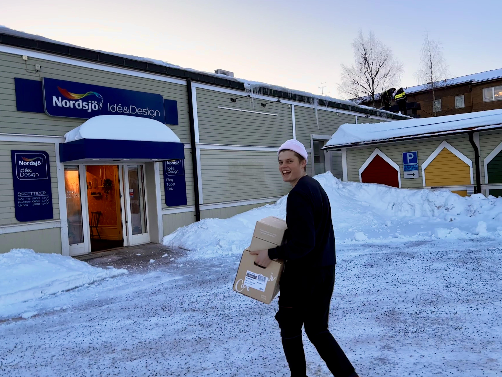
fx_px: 377
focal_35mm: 26
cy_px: 188
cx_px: 251
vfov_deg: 53.1
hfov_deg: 67.3
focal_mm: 5.96
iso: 40
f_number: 1.6
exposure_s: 1/121
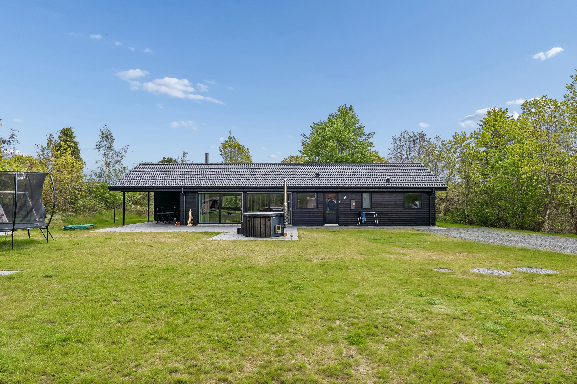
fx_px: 353
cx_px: 288
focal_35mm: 22
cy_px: 192
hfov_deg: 78.6
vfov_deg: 57.2
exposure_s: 1/800
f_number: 5.6
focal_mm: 22
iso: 250
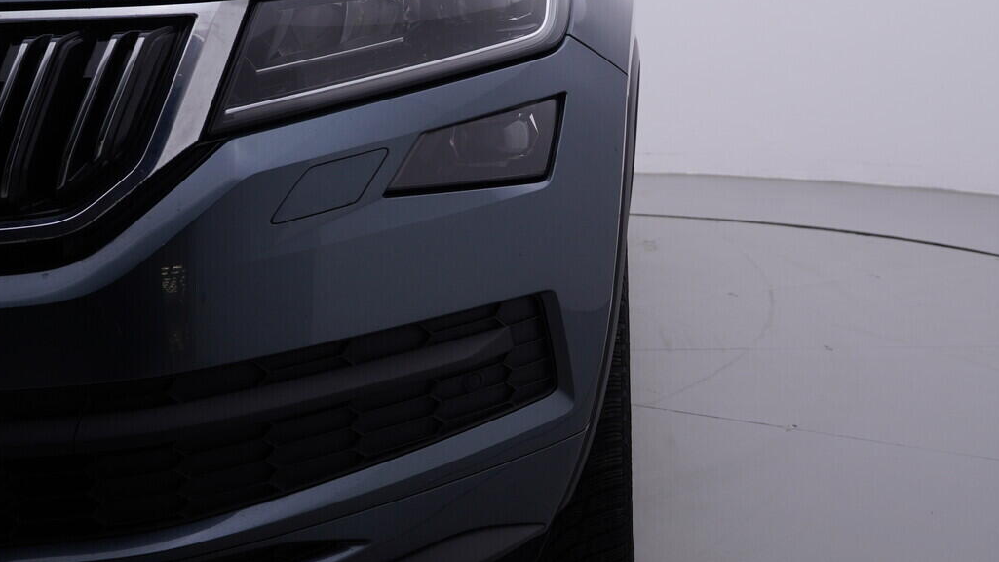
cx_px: 629
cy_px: 221
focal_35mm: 53
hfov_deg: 38.9
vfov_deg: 22.6
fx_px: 1404
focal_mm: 24
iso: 125
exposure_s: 1/100
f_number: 4.5
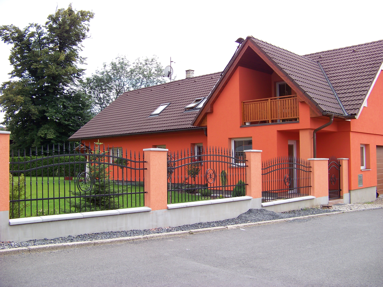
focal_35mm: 36
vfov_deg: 39.7
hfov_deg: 51.4
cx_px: 192
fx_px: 398
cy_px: 144
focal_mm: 5.85
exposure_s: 1/250
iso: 64
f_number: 2.8
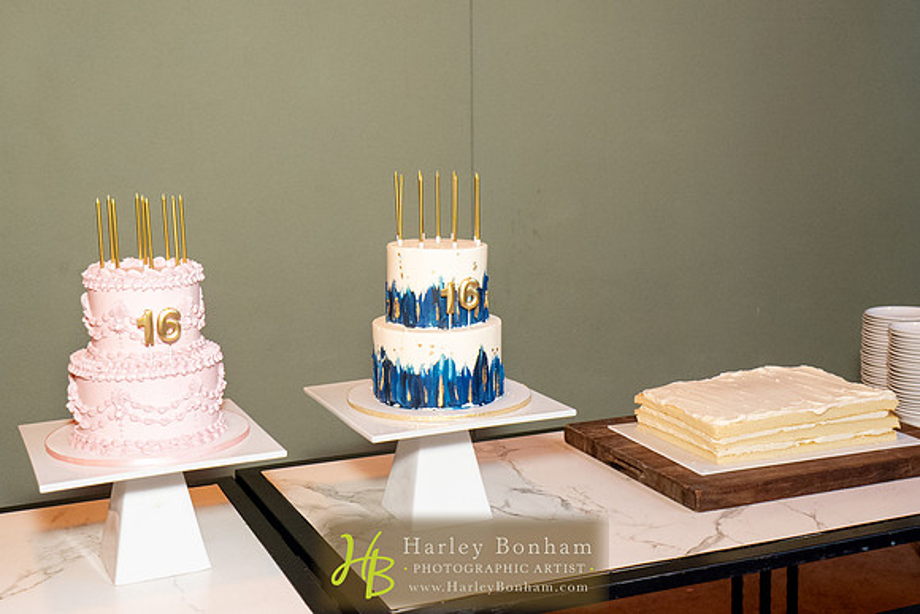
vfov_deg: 29.9
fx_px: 1144
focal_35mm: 45
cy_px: 232
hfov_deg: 43.7
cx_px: 395
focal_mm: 36
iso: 3200
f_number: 4
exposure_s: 1/160
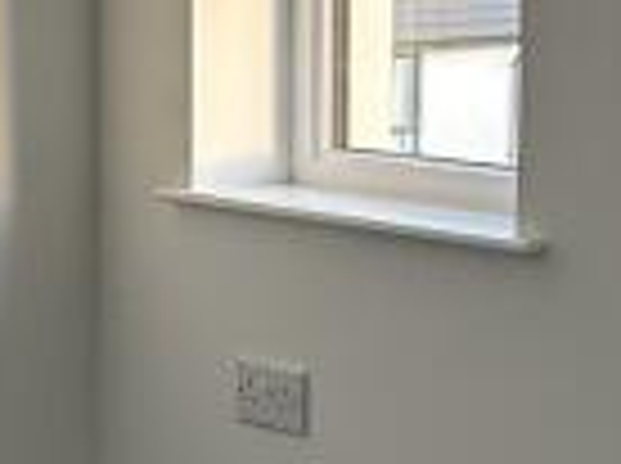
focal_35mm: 193
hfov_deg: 10.3
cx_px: 252
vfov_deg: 7.7
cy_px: 356
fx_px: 3456
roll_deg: +0.1
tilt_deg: -8.0
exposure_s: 1/121
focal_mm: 5.7
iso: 125
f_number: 1.5
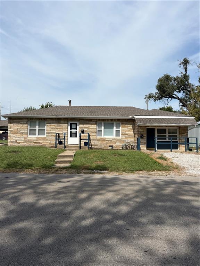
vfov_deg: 67.3
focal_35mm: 26
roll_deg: -0.3
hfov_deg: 53.1
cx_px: 100
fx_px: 200
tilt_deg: +3.0
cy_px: 133
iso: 50
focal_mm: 5.96
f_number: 1.6
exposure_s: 1/5348
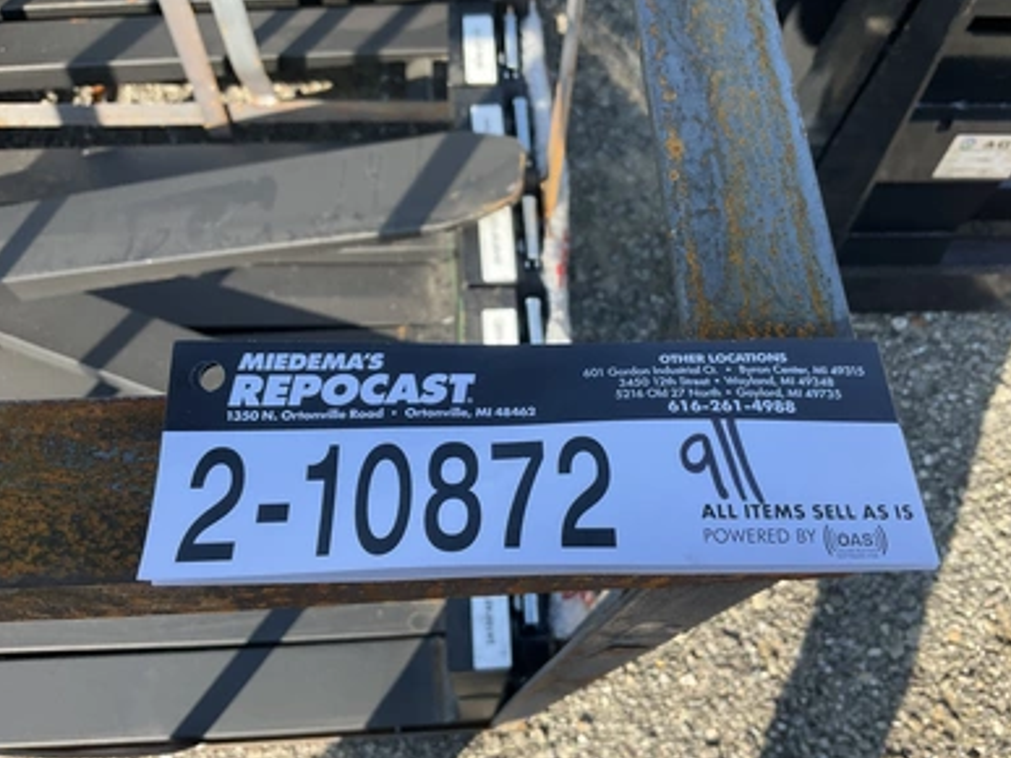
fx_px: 876
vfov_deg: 46.8
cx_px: 515
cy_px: 384
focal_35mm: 30
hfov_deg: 60.0
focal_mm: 3
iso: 25
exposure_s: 1/400
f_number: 1.8
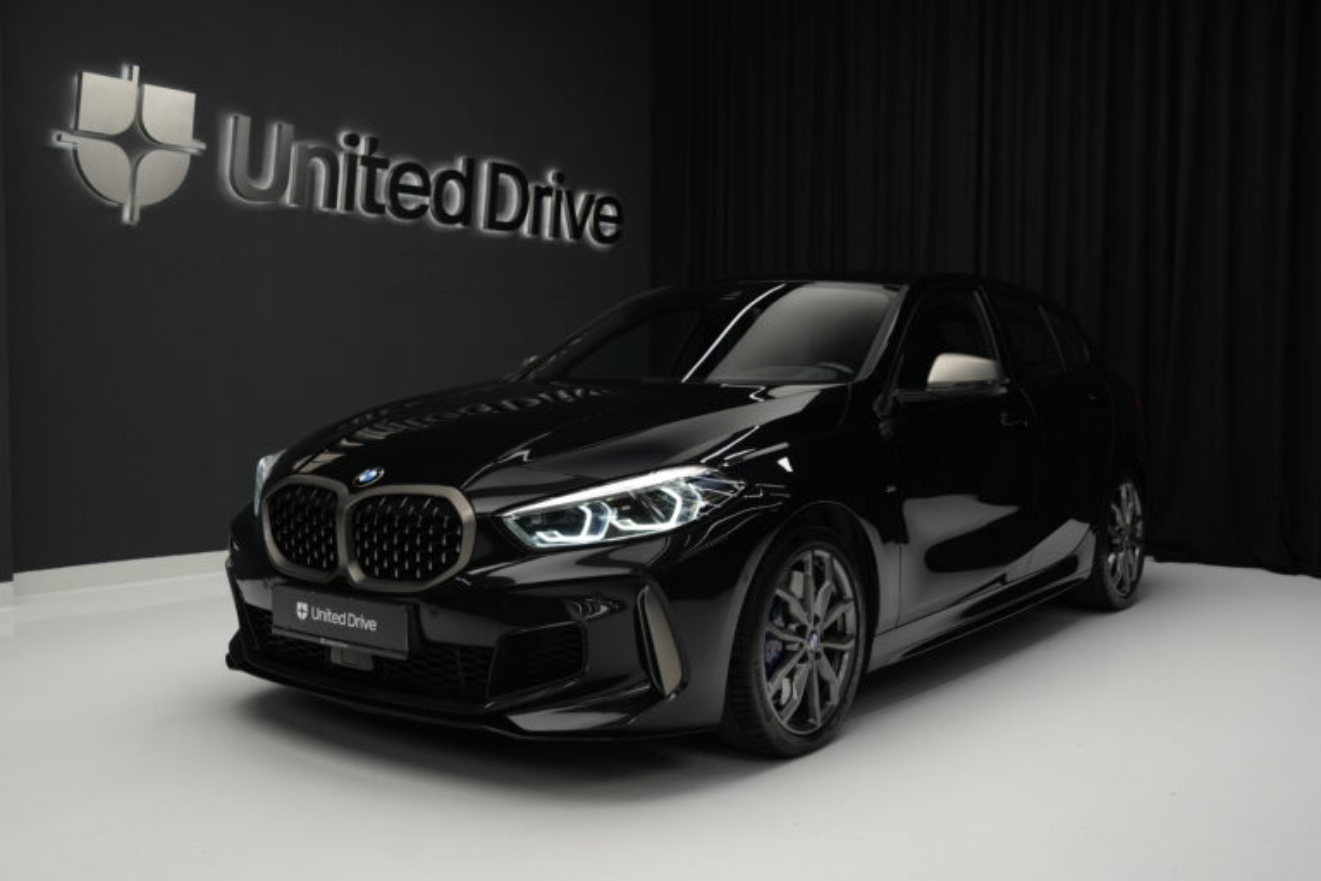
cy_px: 440
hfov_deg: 54.4
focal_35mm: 35
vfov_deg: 37.9
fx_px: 1284
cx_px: 660
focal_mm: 35
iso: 1000
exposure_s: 1/60
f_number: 4.5
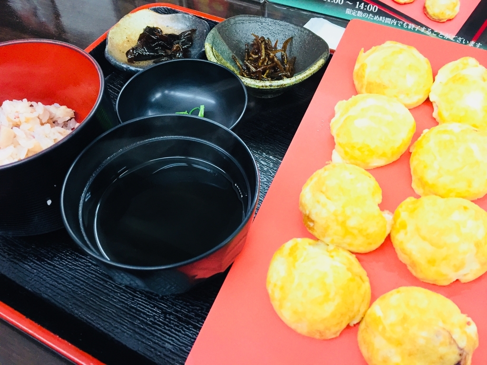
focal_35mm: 29
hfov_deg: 61.7
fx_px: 408
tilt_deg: -51.9
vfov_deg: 48.2
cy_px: 182
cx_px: 244
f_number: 2.2
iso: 50
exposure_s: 1/30
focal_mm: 4.15
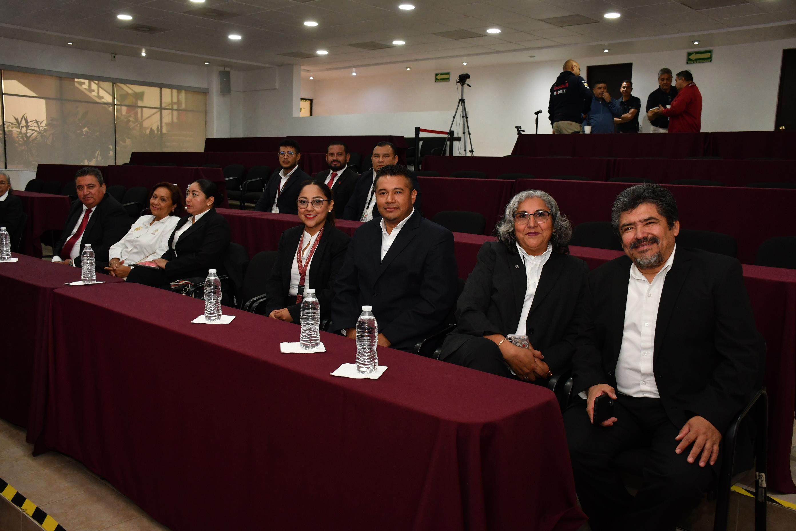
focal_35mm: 33
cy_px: 266
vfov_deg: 40.0
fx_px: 730
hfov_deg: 57.2
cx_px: 398
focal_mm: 22
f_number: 5.6
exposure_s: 1/100
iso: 1000
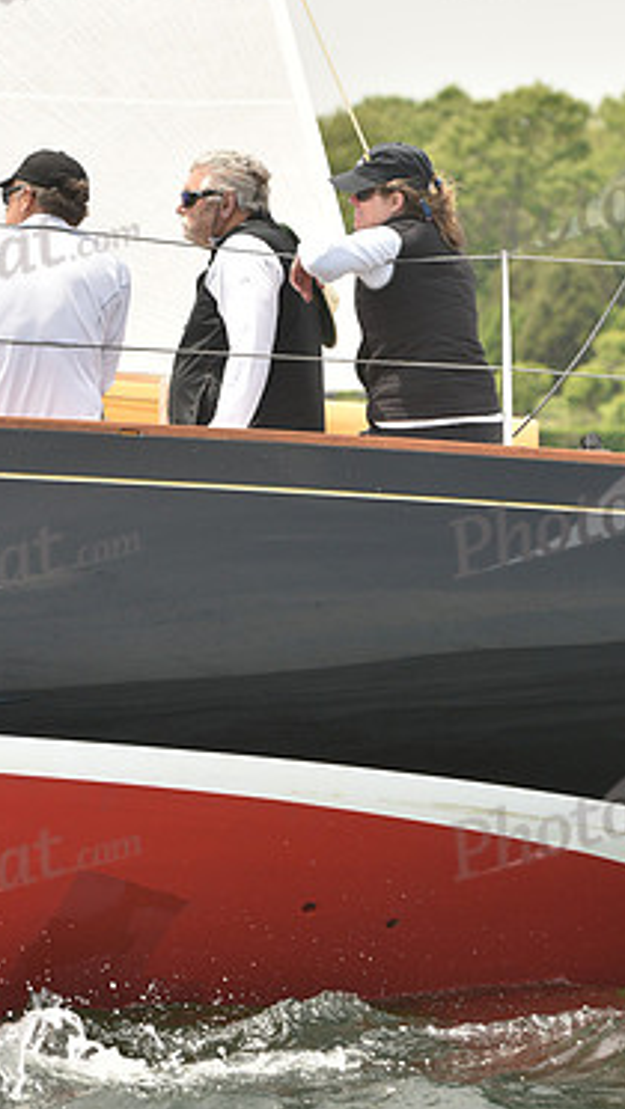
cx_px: 296
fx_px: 6242
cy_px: 389
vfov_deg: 10.2
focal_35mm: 212
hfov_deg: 5.7
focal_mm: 130
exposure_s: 1/1600
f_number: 5.6
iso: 400
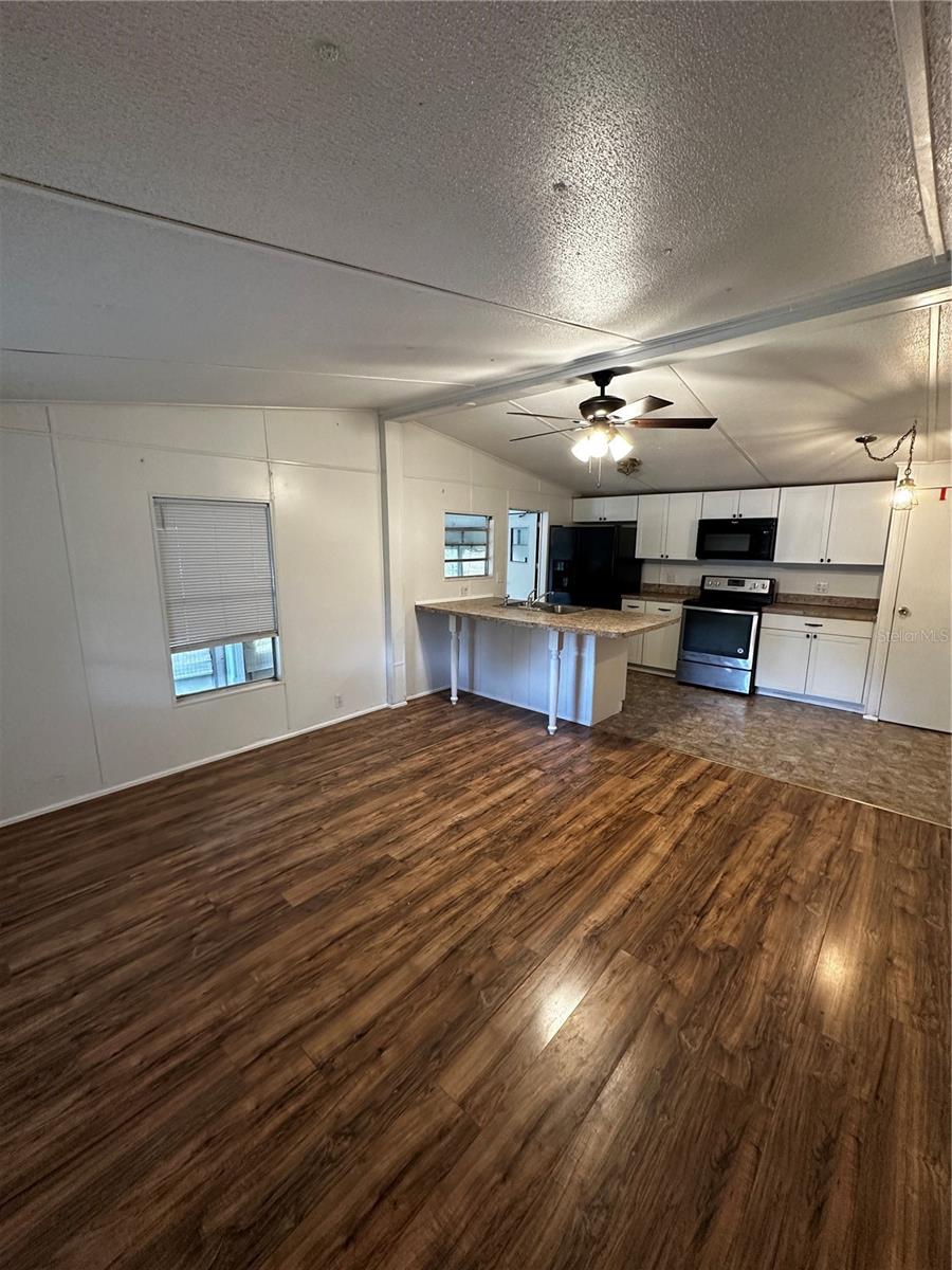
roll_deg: +0.0
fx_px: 513
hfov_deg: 85.7
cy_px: 635
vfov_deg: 102.1
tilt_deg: -9.9
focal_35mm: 14
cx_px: 476
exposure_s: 1/60
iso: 400
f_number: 2.2
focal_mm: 2.22
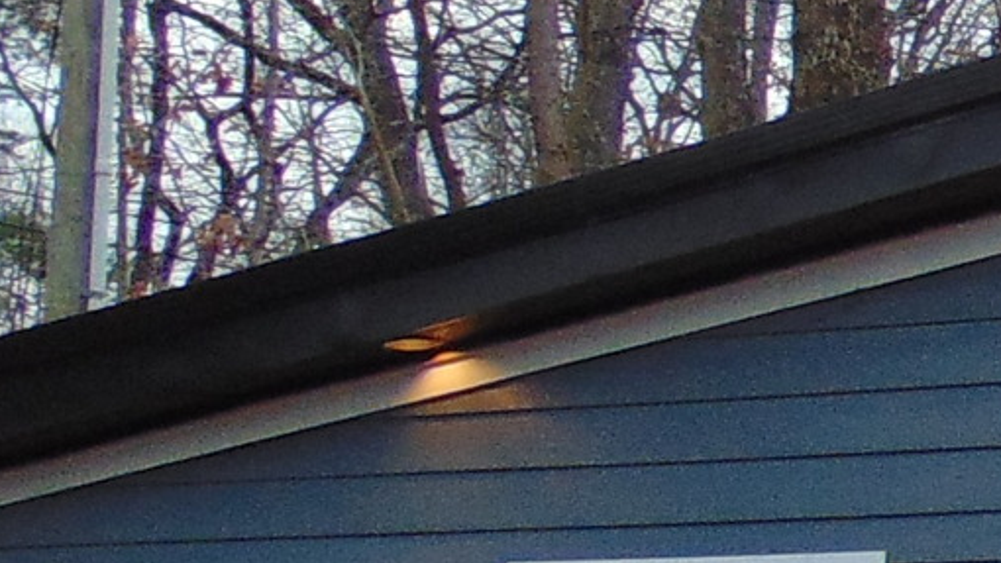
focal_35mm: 164
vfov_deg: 7.3
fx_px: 4353
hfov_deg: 11.3
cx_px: 2279
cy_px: 800
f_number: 3
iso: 80
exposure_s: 1/100
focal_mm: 4.5
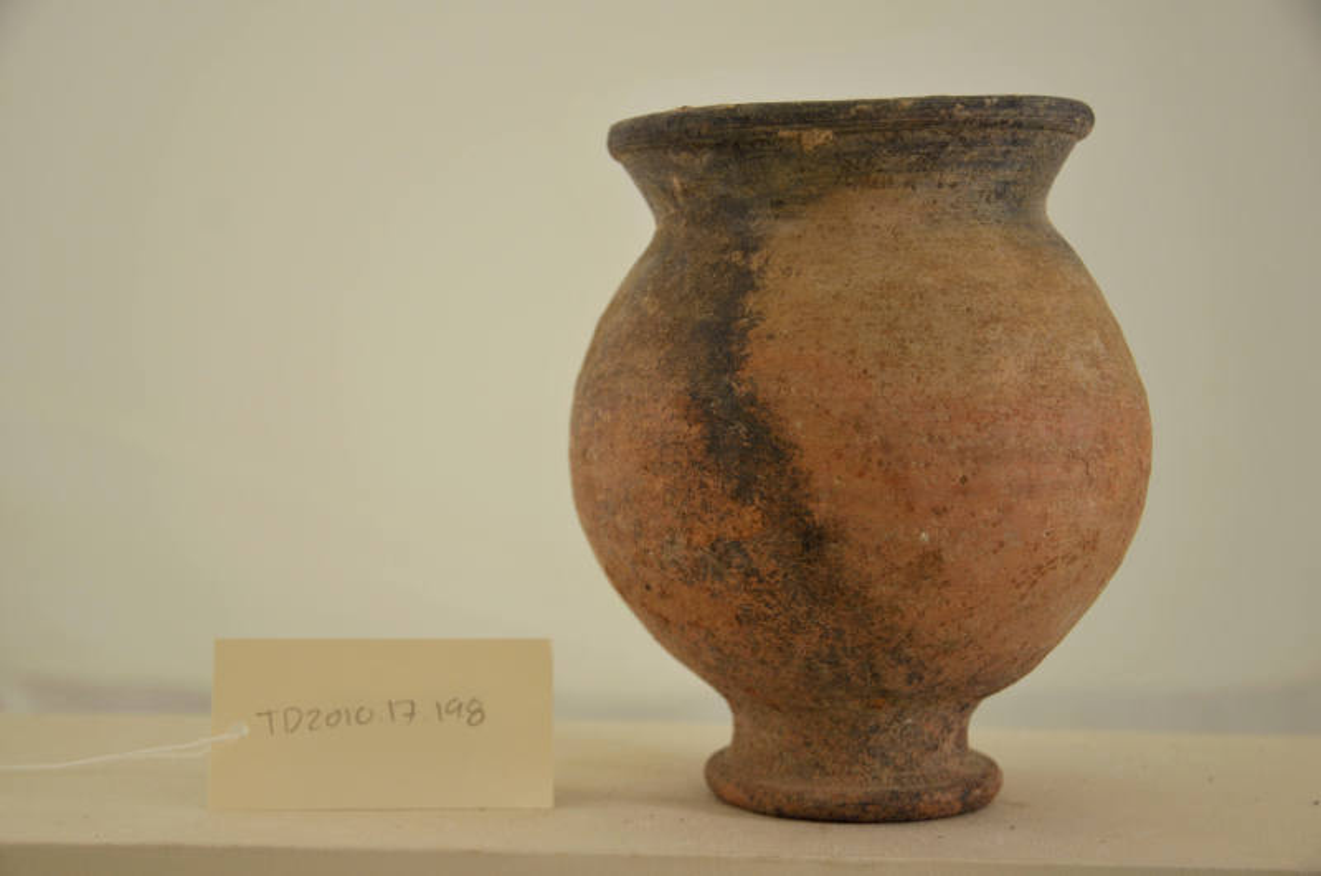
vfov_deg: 23.7
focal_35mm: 57
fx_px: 2089
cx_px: 660
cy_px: 438
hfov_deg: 35.1
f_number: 4.8
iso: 200
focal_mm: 38
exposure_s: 1/60
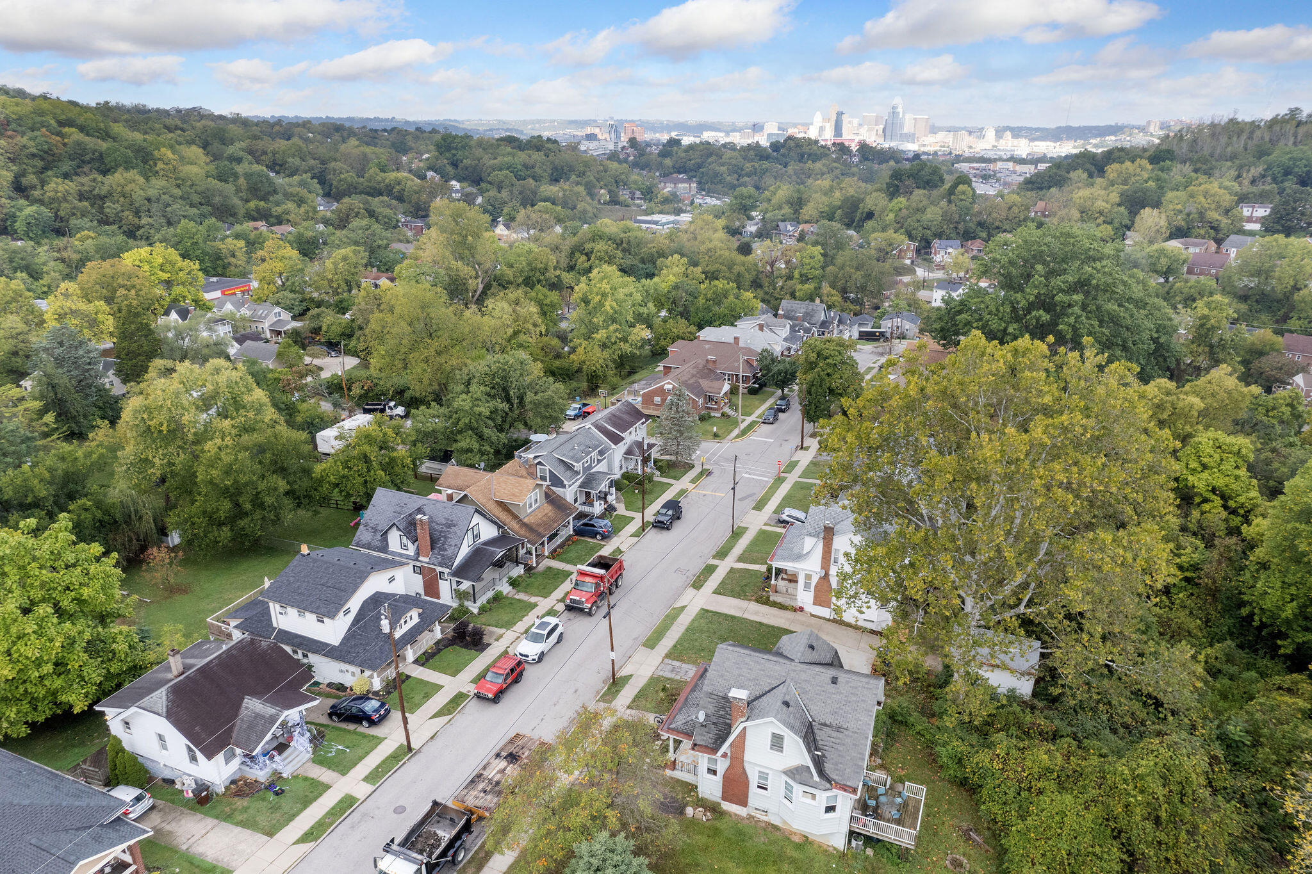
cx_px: 656
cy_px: 437
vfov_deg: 57.2
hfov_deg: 78.6
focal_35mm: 22
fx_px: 801
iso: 100
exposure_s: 1/350
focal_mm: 8.38
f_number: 2.8
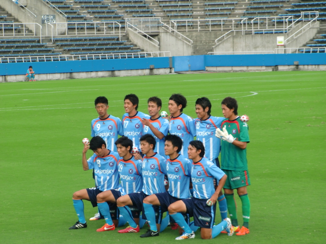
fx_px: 1582
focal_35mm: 168
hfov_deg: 11.8
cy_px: 122
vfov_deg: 8.8
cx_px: 163
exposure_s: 1/160
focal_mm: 30.1
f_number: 4.8
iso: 125
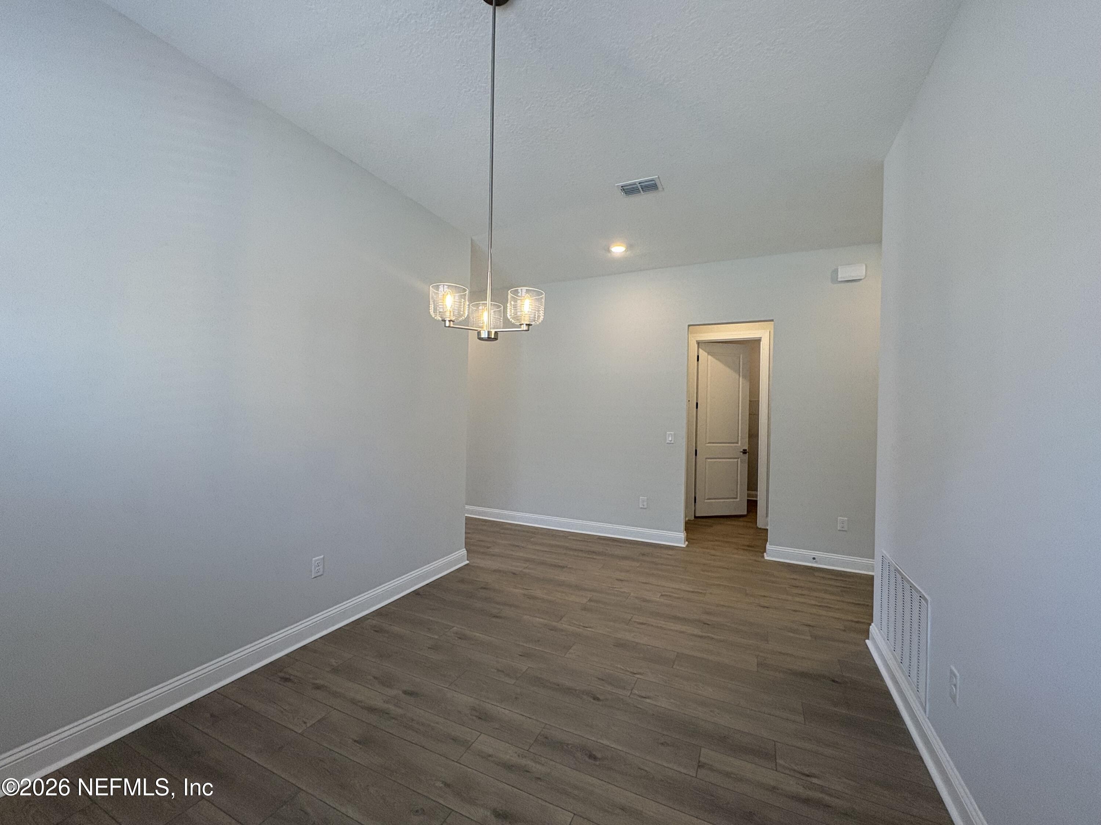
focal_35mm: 14
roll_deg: +0.4
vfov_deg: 85.7
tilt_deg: +1.8
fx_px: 445
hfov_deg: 102.1
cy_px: 412
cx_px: 550
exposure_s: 1/120
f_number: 2.2
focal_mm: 2.22
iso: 160
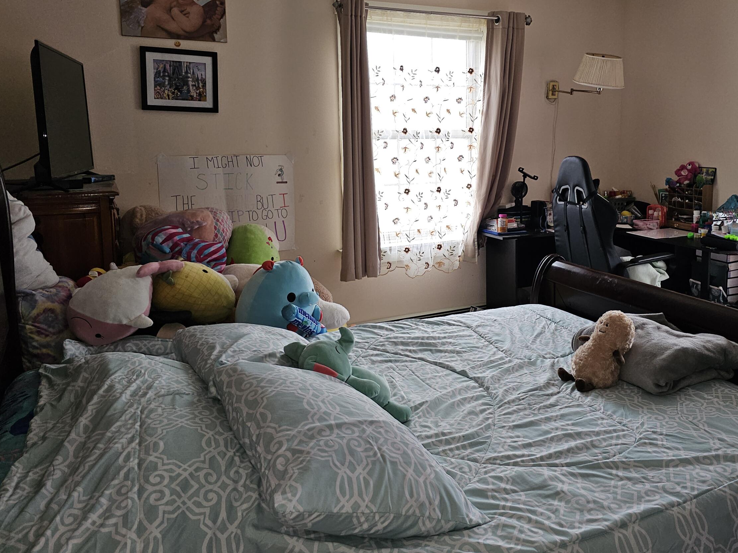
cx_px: 450
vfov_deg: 45.0
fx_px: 661
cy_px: 206
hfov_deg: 57.8
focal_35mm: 31
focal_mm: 6.3
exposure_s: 1/60
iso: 80
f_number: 1.7
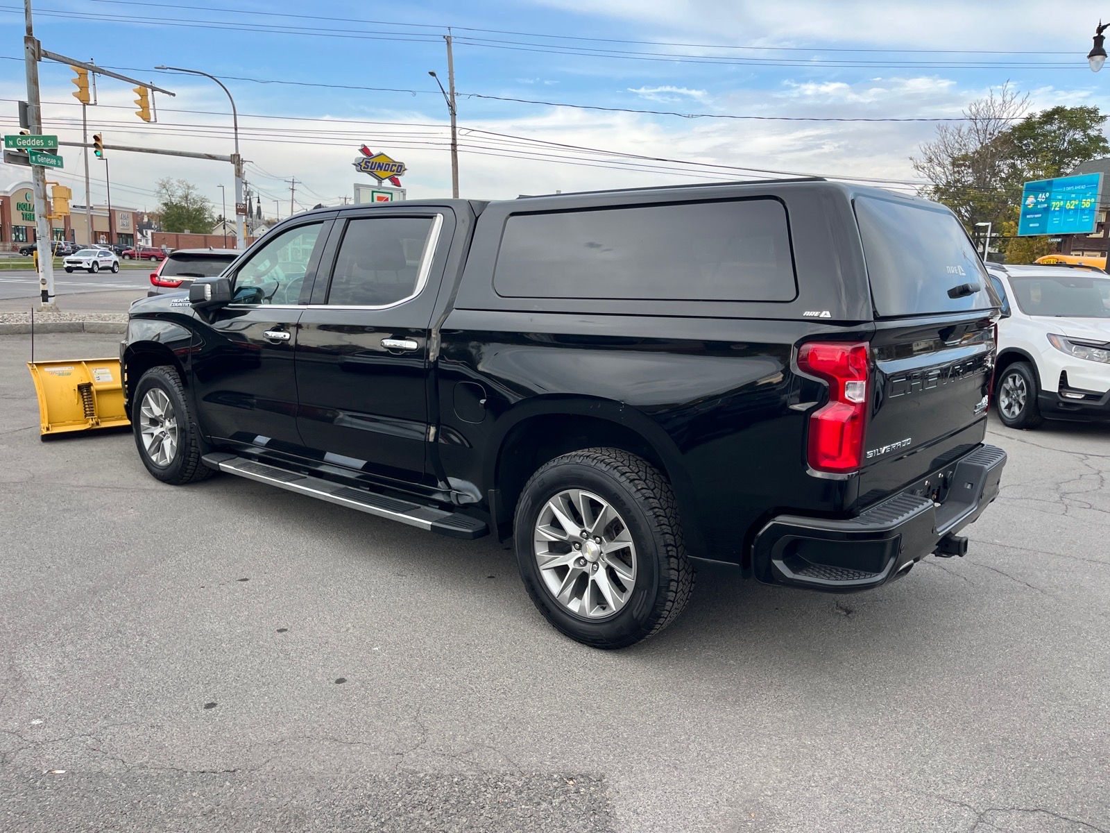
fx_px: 834
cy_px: 416
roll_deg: -1.9
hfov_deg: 67.3
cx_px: 555
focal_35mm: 26
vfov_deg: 53.1
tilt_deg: -10.3
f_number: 1.6
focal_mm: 5.1
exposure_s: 1/696
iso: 50
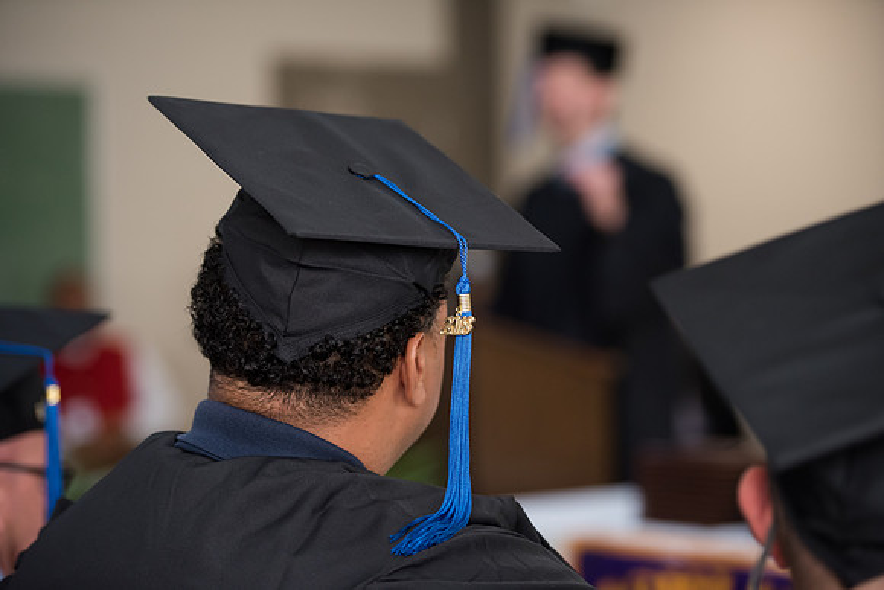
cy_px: 295
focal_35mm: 112
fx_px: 2751
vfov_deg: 12.2
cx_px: 442
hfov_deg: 18.3
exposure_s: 1/250
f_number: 2.8
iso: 2000
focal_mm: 112
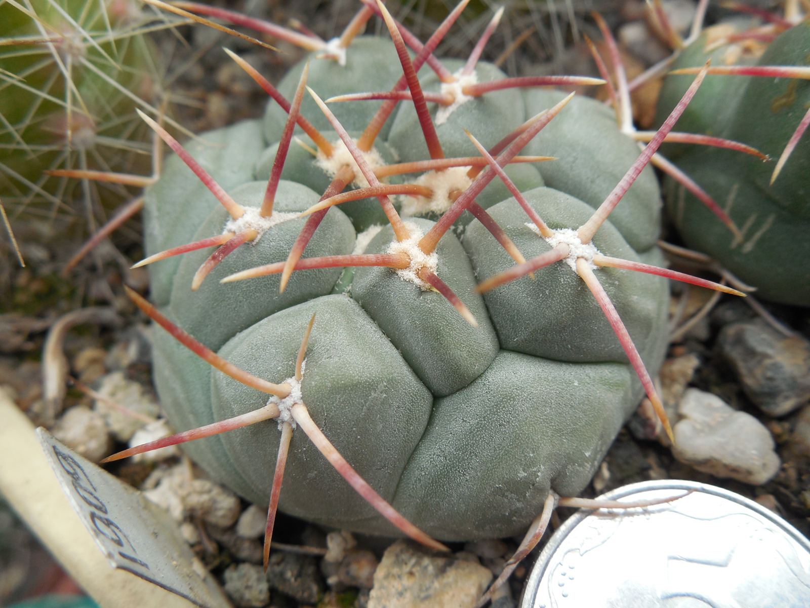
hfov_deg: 58.4
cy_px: 304
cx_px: 405
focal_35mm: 31
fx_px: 725
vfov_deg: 45.4
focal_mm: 5.6
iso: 125
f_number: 3.6
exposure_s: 1/200
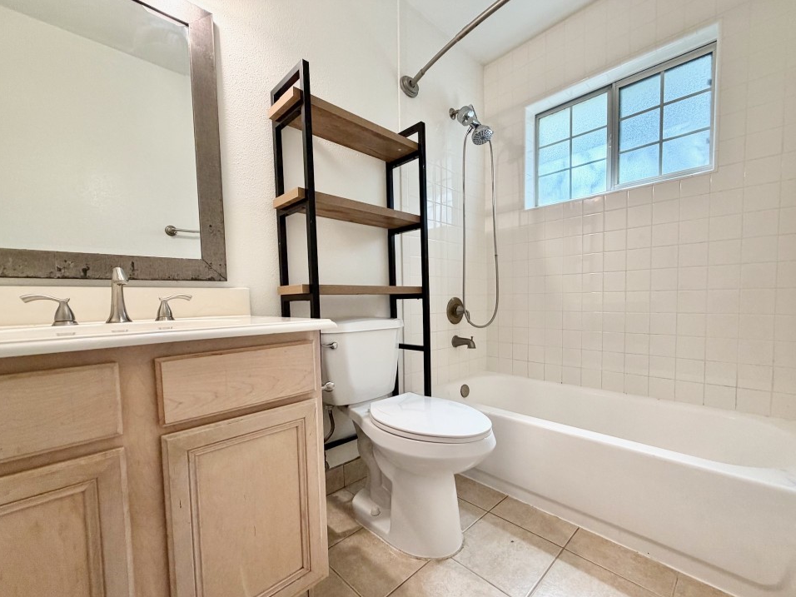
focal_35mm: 15
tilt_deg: -2.1
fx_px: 345
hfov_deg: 98.1
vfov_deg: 81.6
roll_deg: +0.8
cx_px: 416
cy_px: 318
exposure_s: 1/120
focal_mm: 2.22
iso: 160
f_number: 2.2
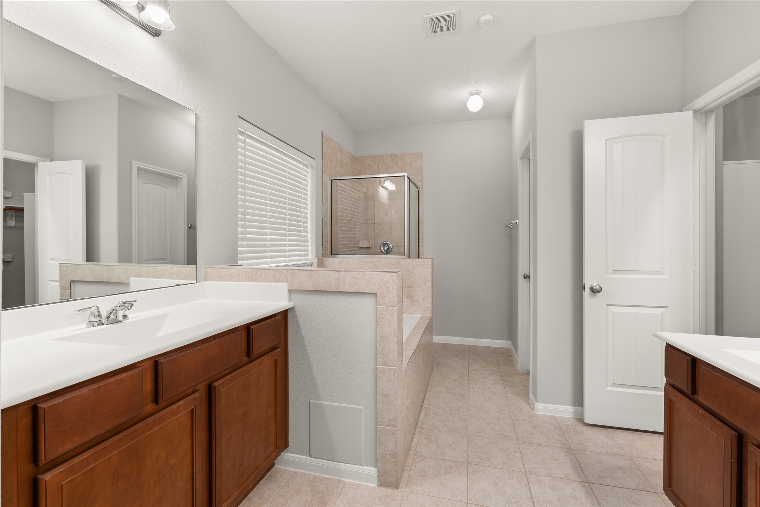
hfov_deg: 96.7
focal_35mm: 16
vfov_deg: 73.7
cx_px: 380
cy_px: 254
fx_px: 338
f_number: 11
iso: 100
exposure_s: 1.3
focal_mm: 16
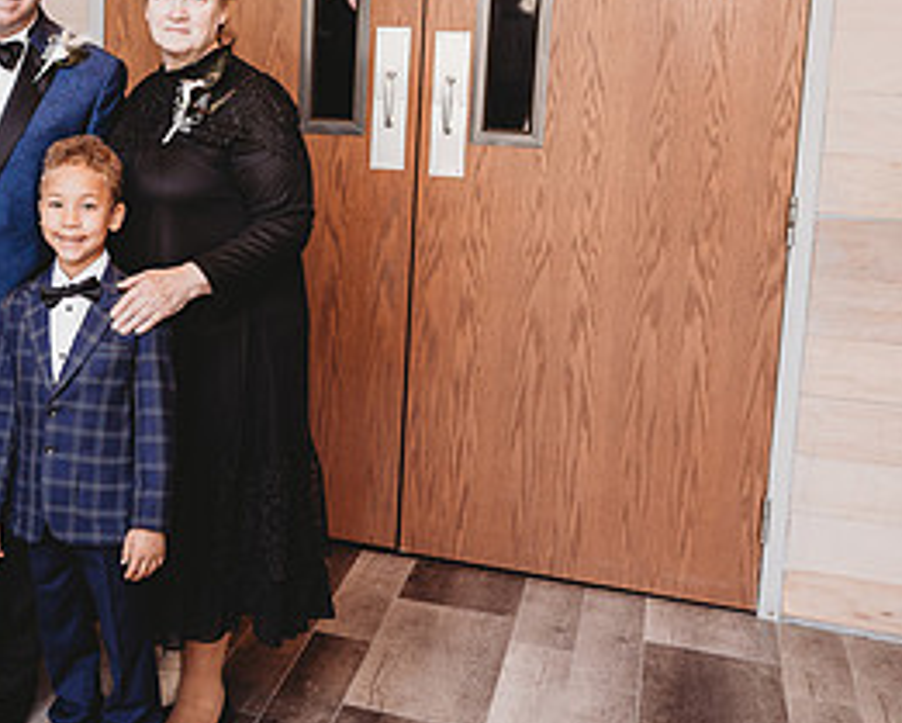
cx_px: 79
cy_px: 202
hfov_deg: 35.0
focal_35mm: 50
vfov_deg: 29.9
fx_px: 1335
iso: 500
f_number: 2.8
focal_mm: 24
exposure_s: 1/200
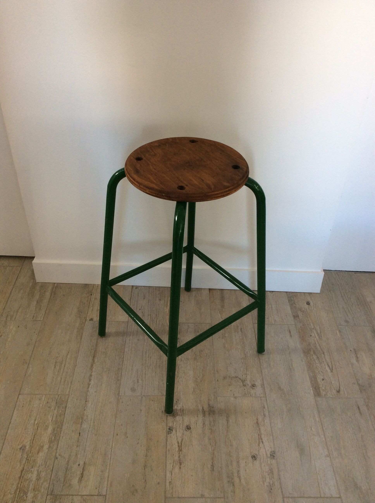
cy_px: 252
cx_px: 188
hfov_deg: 44.1
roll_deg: -1.0
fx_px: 463
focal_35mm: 32
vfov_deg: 56.9
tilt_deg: -37.7
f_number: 2.4
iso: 50
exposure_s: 1/25
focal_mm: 3.3
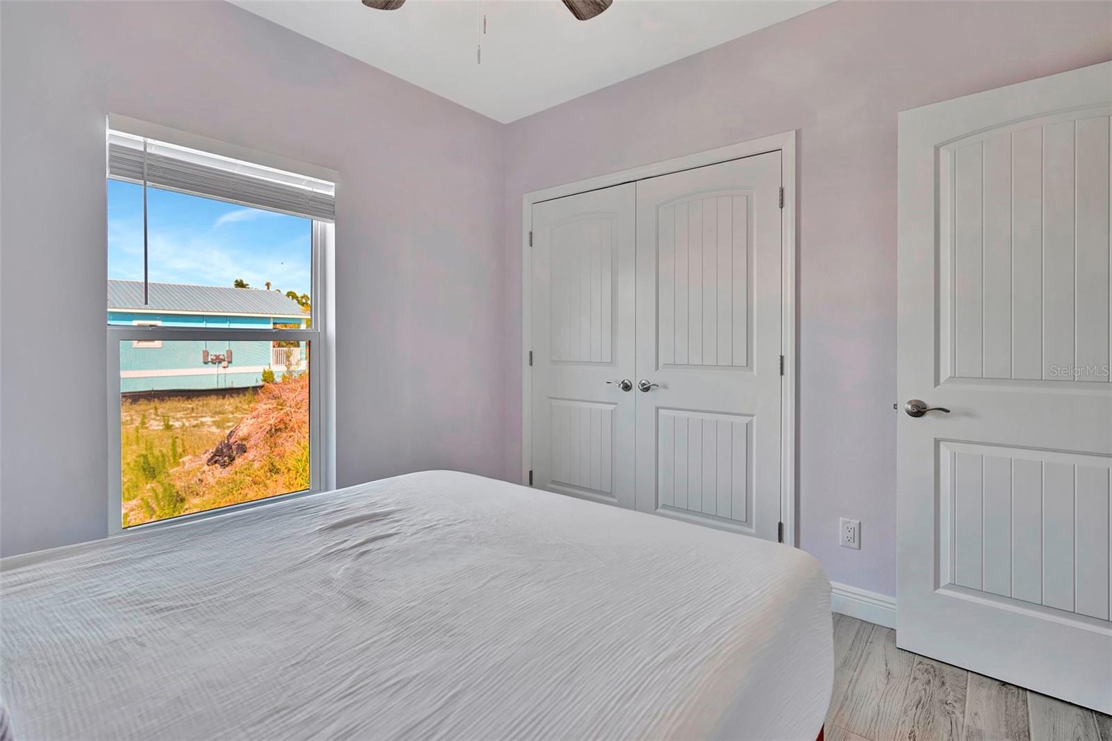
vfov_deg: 70.4
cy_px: 370
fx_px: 525
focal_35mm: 17
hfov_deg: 93.3
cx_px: 556
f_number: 2.8
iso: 500
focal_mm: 17
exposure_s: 1/60
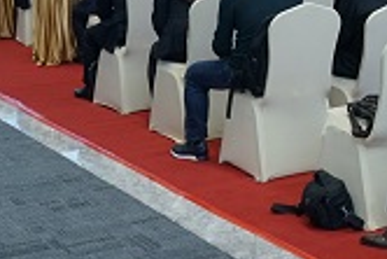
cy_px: -107
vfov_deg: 13.0
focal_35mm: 101
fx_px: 1087
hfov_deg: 18.7
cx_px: 508
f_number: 4
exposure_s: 1/160
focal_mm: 28
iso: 500
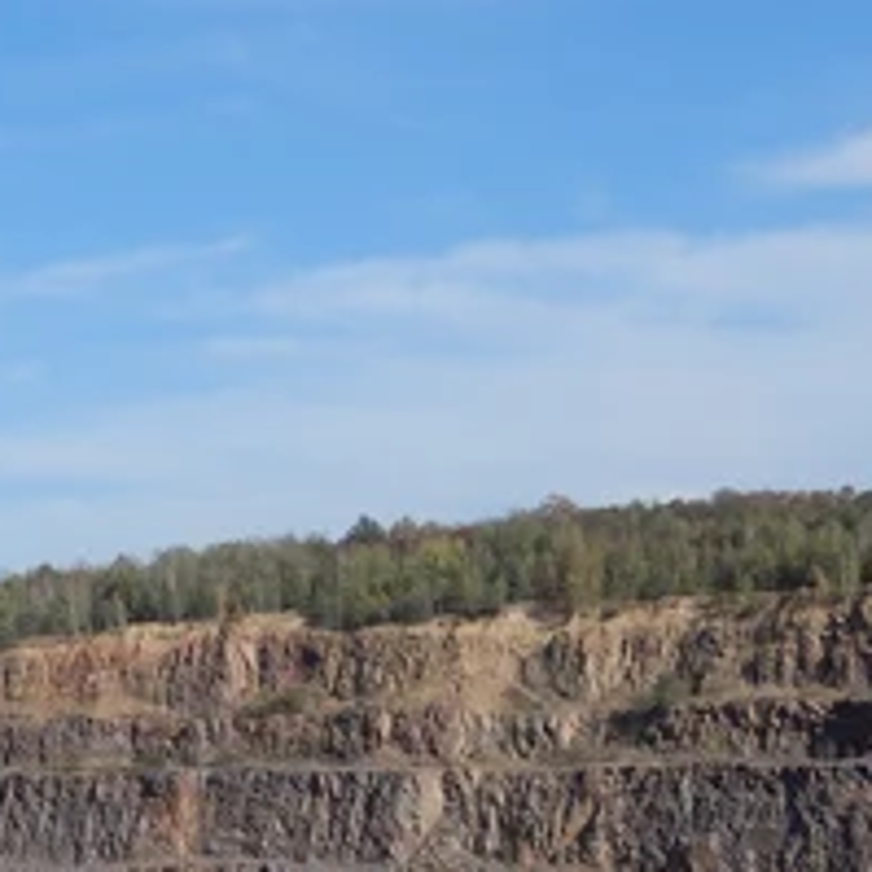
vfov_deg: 19.7
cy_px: 1036
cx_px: -180
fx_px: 2365
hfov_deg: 19.6
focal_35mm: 83
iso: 80
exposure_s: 1/1250
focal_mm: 4.3
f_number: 3.4
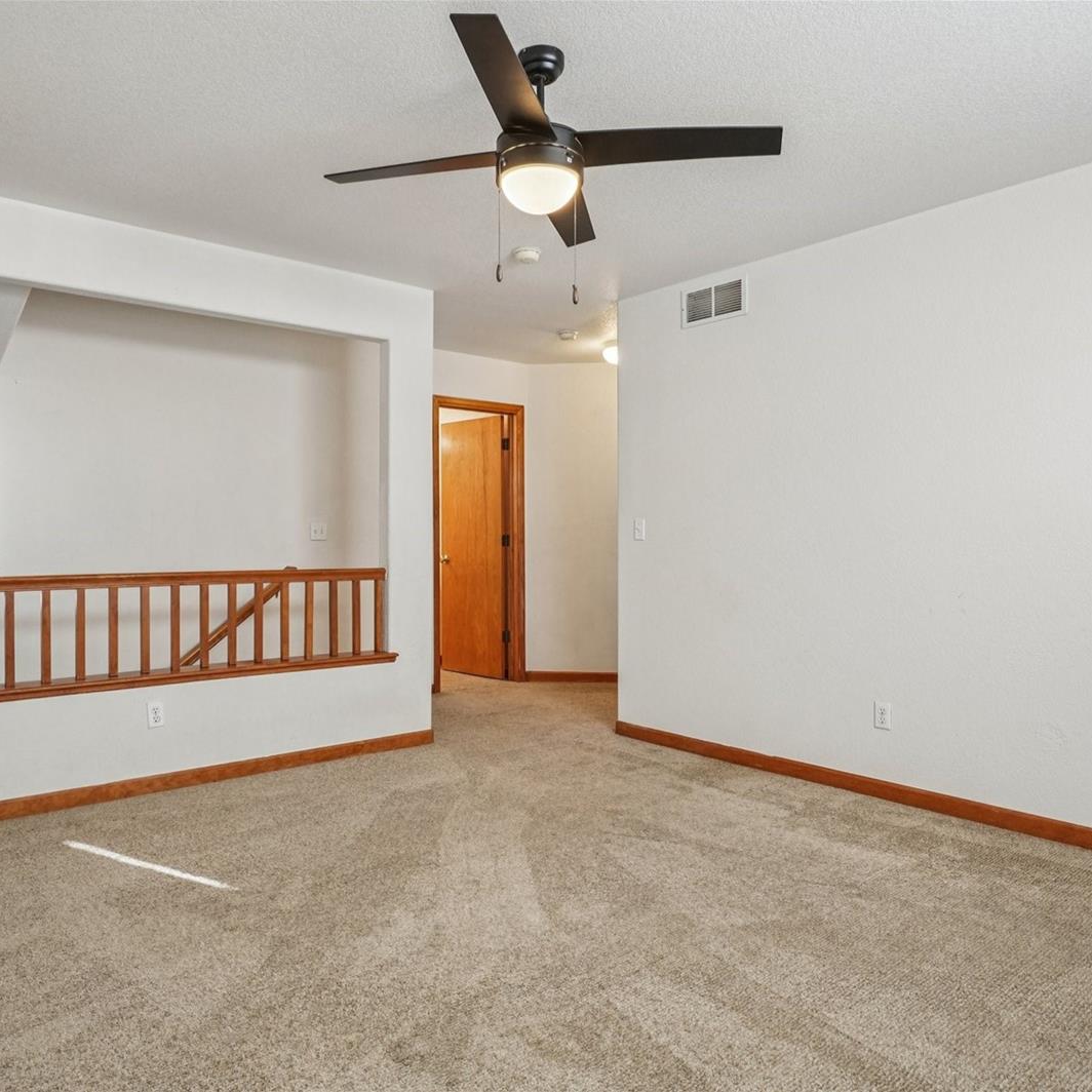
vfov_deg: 67.3
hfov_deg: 67.2
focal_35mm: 23
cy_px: 546
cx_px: 508
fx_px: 821
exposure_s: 1/30
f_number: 8
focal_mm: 12
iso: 400
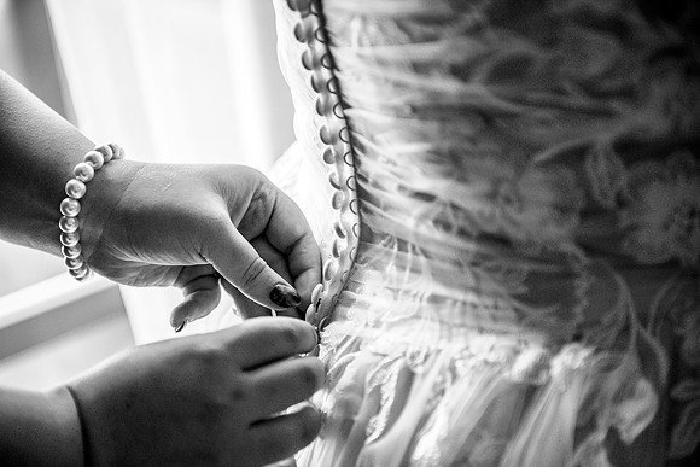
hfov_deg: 28.8
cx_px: 350
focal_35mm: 70
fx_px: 1361
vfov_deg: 19.5
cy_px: 234
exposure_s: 1/160
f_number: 2.8
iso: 1000
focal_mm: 70
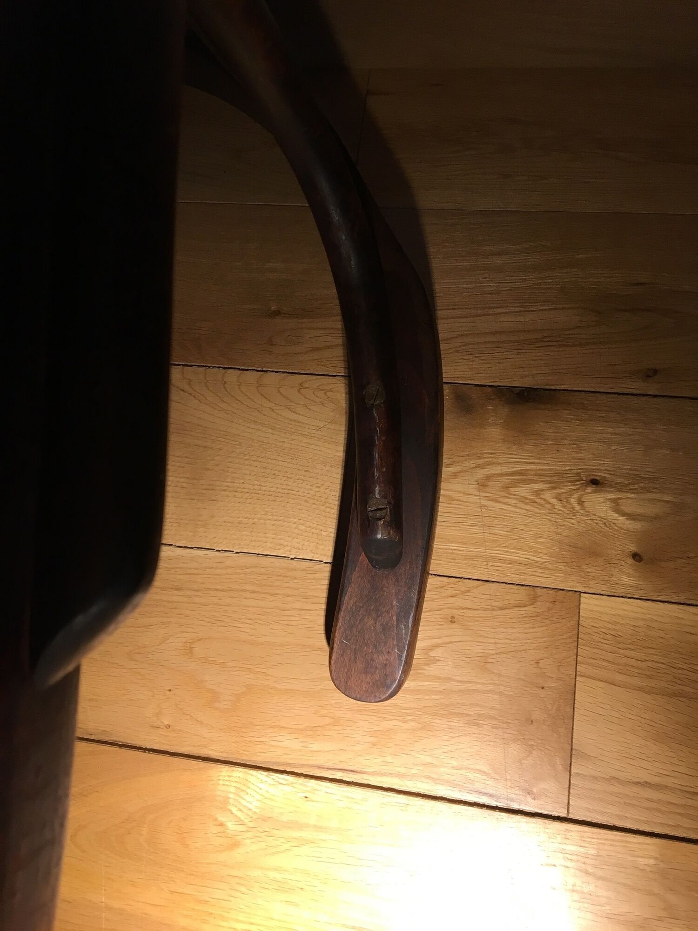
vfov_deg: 61.7
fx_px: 780
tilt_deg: -73.5
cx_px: 349
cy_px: 466
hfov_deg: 48.2
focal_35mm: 29
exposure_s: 1/33
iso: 40
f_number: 2.2
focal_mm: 4.15
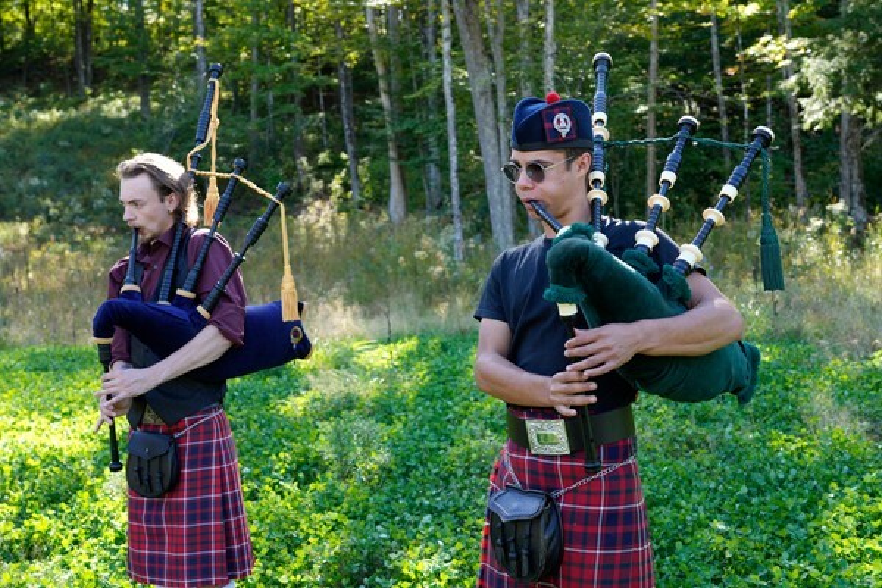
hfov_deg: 46.4
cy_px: 294
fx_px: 1029
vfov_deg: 31.9
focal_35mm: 42
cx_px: 441
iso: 320
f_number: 5.6
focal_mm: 42
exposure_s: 1/100
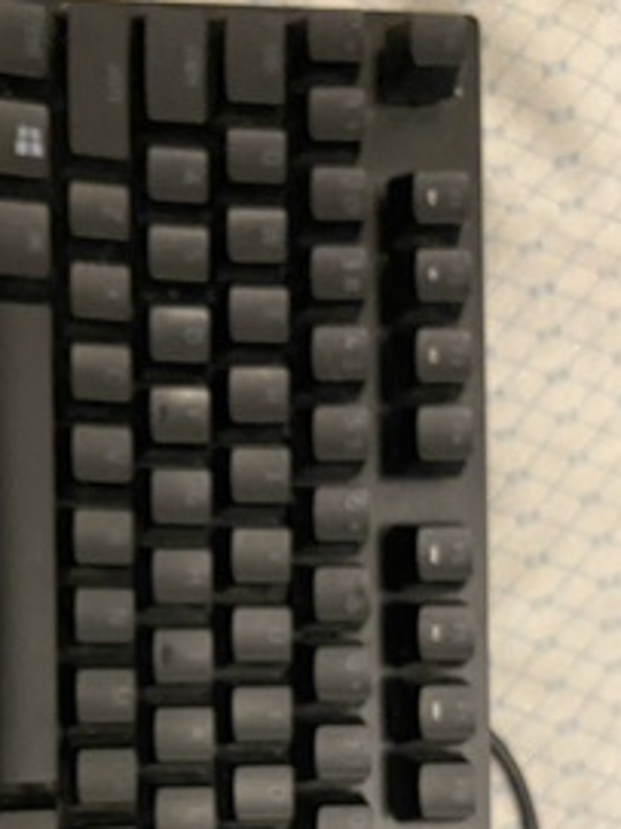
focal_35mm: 48
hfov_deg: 29.6
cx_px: 130
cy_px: 722
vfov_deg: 37.5
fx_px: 1149
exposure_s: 1/25
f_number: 1.8
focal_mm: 4.25
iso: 800
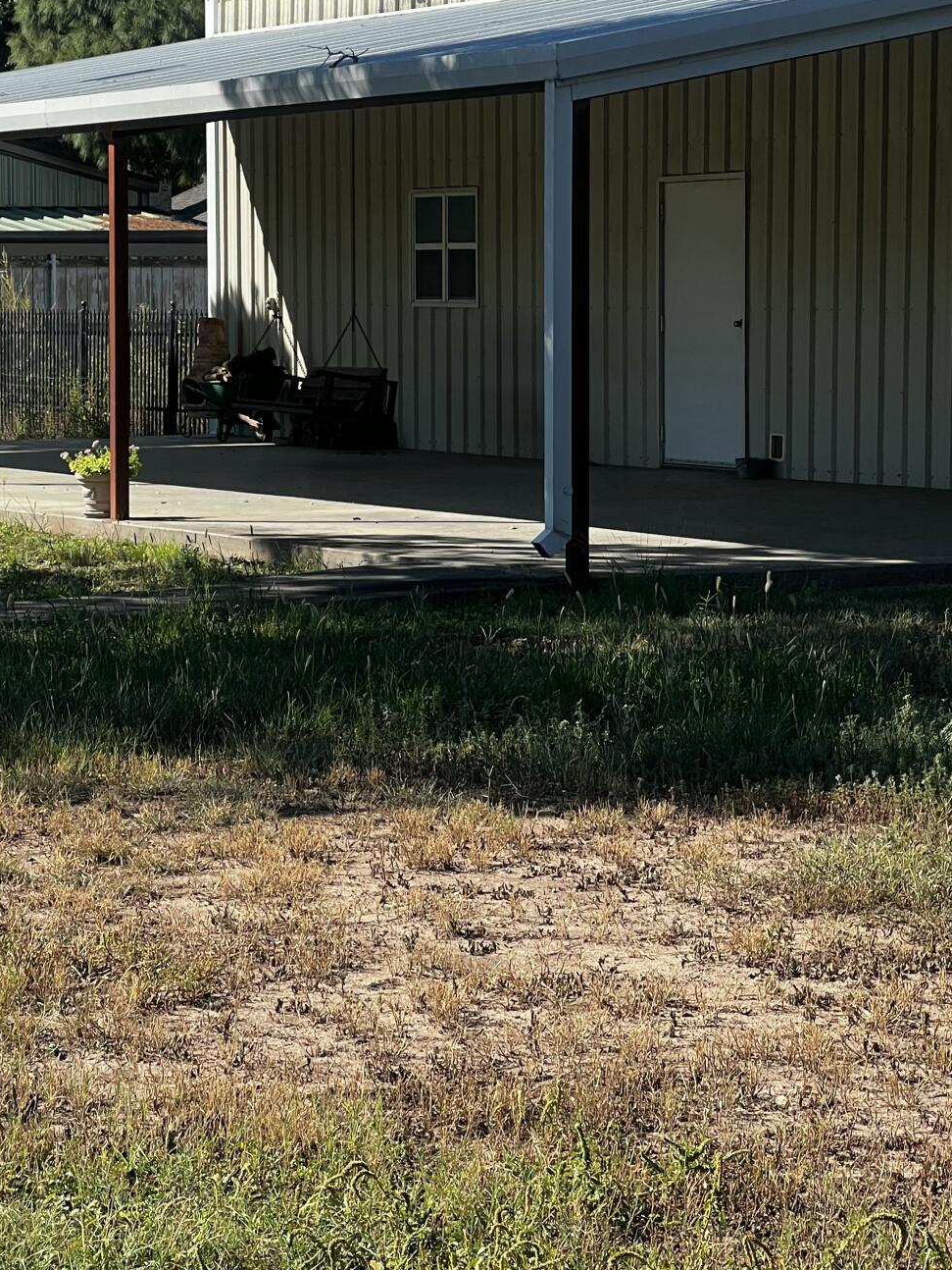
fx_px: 4362
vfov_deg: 16.5
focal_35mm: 119
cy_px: 791
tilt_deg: -5.8
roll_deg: +0.1
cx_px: 277
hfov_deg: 12.4
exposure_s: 1/419
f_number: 2.8
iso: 32
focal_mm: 9
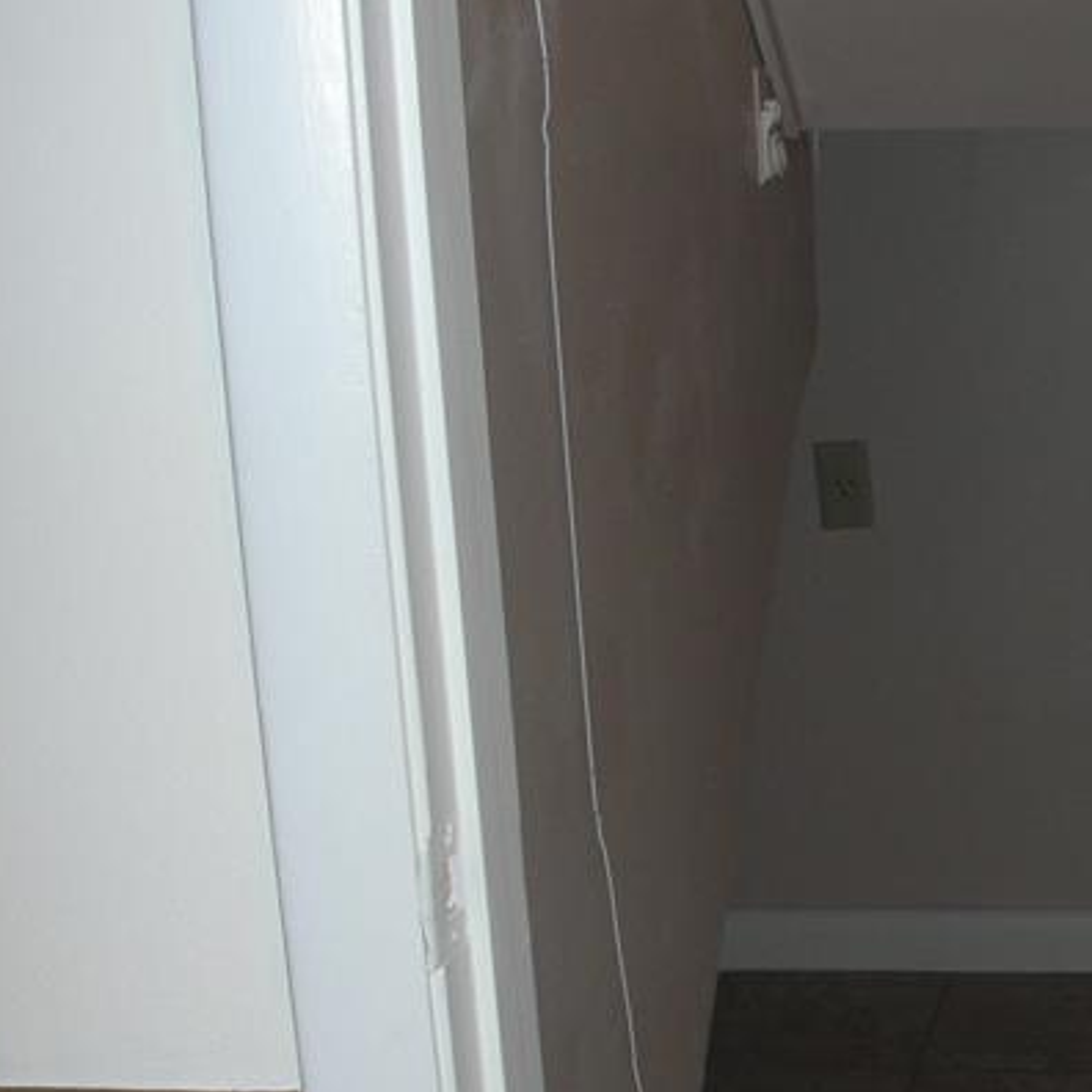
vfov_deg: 21.5
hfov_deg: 20.9
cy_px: 811
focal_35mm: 80
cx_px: 1114
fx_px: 2855
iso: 50
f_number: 3
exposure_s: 1/60.1
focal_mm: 5.8
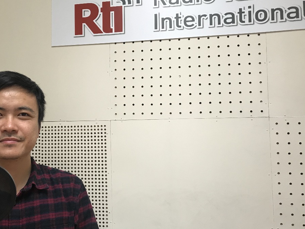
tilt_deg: +4.0
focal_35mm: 40
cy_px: 118
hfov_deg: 45.7
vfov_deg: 36.0
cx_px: 90
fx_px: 352
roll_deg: +0.9
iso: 25
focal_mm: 3.99
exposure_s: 1/40
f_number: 1.8
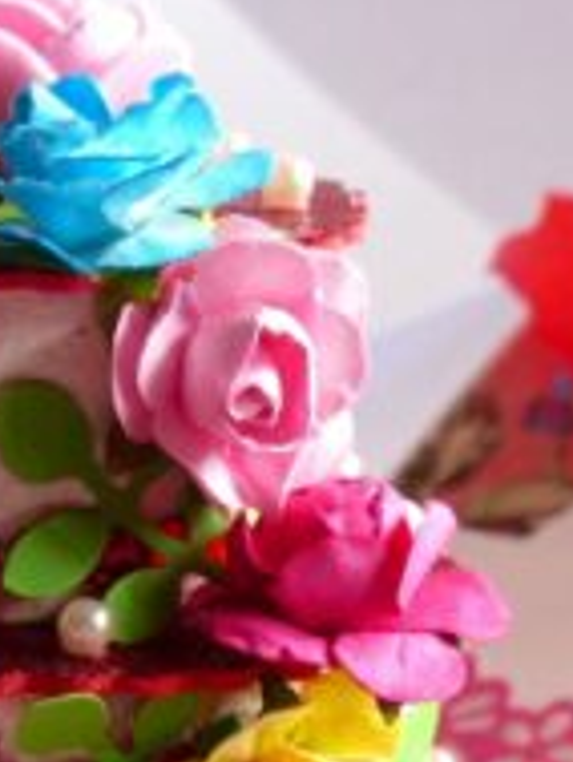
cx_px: -12
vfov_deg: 17.9
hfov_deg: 13.5
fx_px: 2381
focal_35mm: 108
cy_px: 706
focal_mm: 6
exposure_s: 1/60
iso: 160
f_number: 2.8
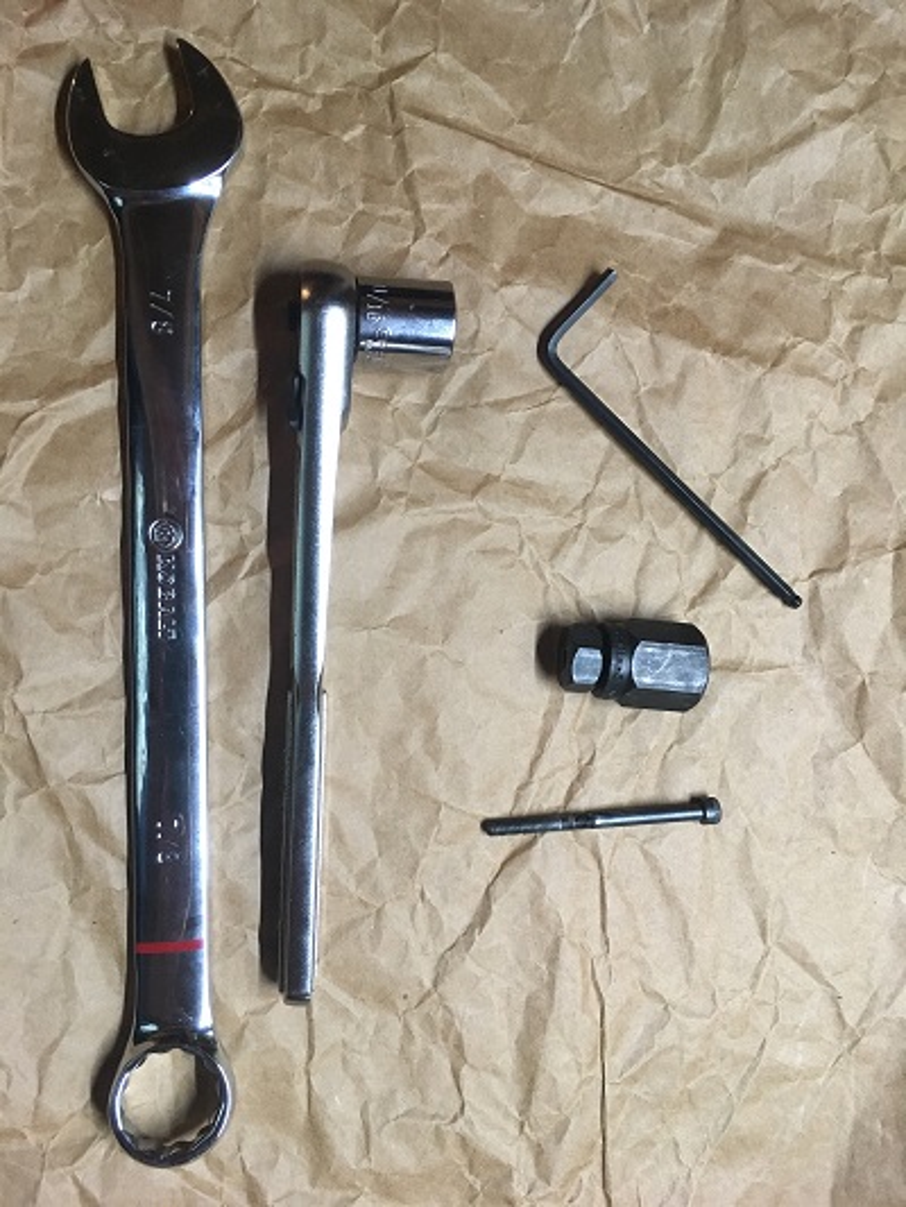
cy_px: 604
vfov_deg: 61.6
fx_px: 1012
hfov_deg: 48.2
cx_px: 453
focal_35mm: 29
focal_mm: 4.15
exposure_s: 1/30
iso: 160
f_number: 2.2
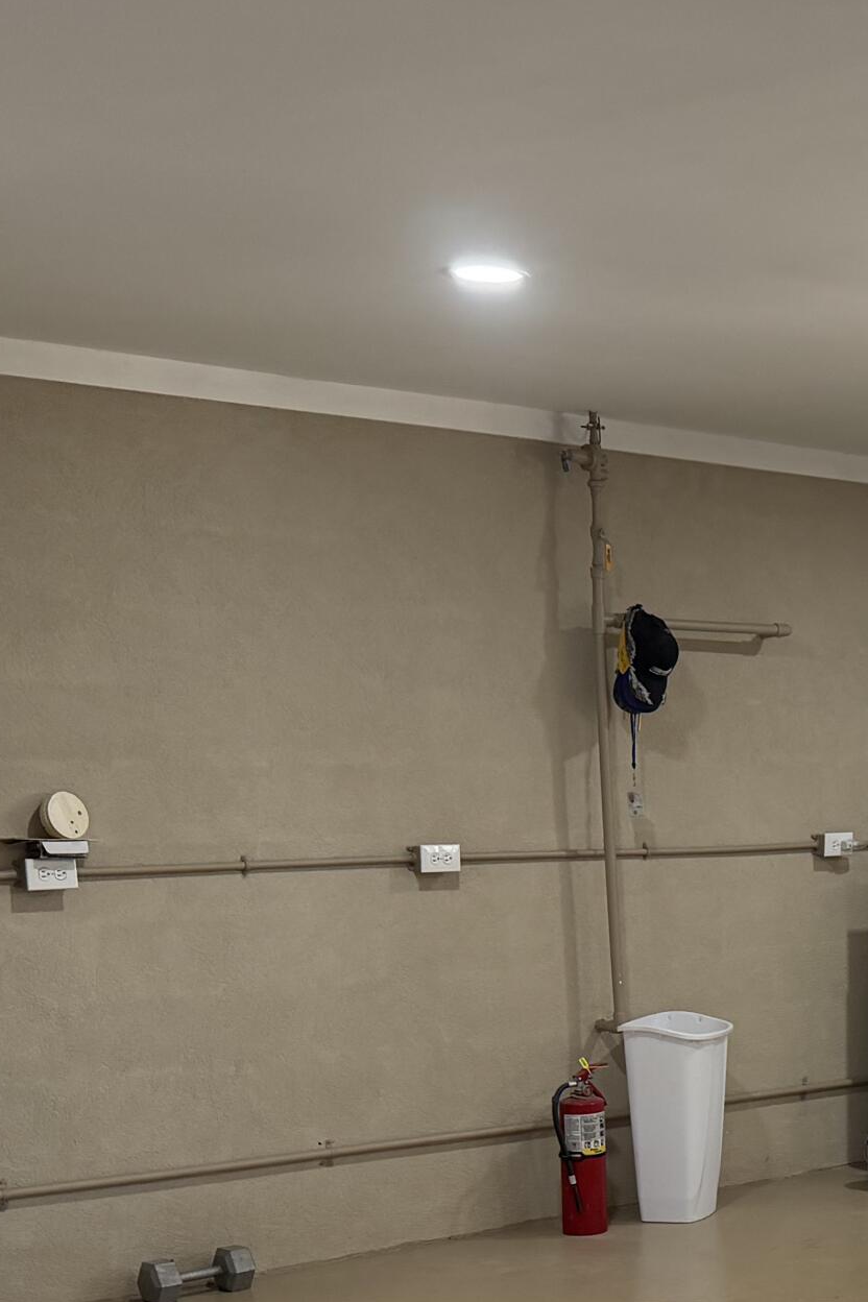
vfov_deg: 32.5
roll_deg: +0.8
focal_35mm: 60
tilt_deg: -6.9
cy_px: 1034
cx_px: 1123
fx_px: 2170
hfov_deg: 20.7
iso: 200
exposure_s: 1/87
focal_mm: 6.76
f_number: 1.78
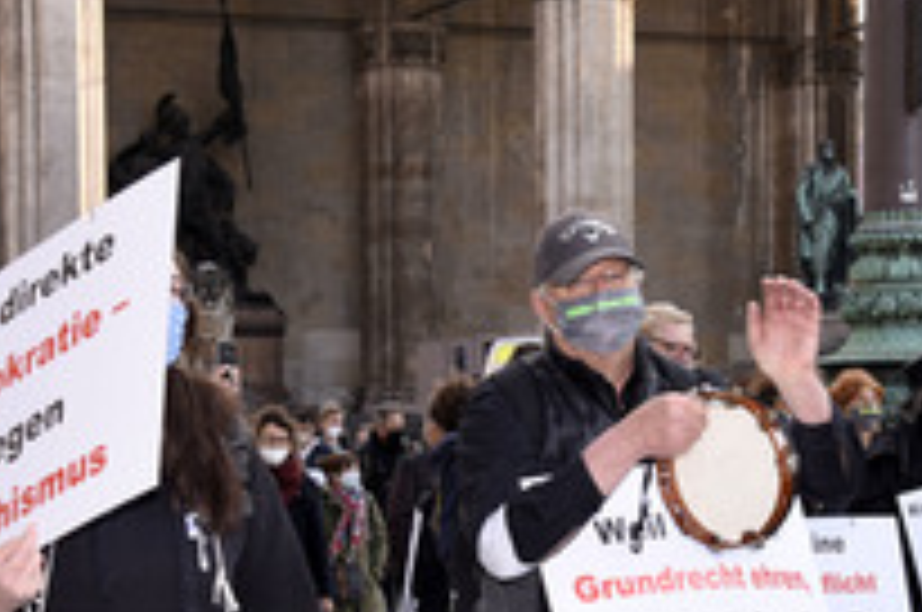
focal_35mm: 110
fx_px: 2813
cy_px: 594
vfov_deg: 12.3
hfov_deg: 18.6
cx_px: 295
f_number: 6.3
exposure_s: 1/160
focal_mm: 50
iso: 320
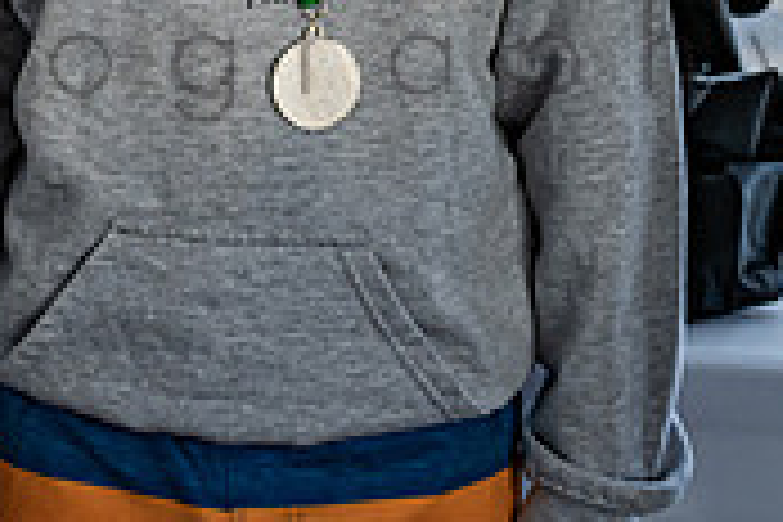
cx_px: 332
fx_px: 4045
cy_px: -465
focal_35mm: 186
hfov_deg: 11.1
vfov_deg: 7.2
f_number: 5.6
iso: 200
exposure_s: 1/250
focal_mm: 45
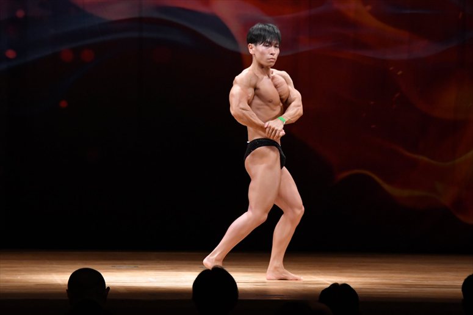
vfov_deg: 5.7
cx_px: 236
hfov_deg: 8.6
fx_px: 3152
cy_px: 158
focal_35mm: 240
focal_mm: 160
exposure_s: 1/400
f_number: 5.6
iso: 4000
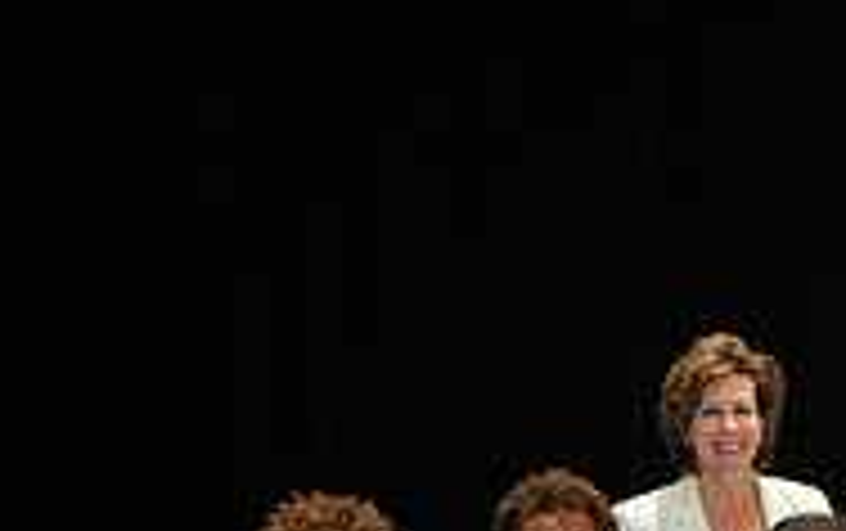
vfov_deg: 11.2
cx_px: 1251
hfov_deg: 16.8
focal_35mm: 113
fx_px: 2608
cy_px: 785
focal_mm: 24.2
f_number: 2.8
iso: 800
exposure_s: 1/80
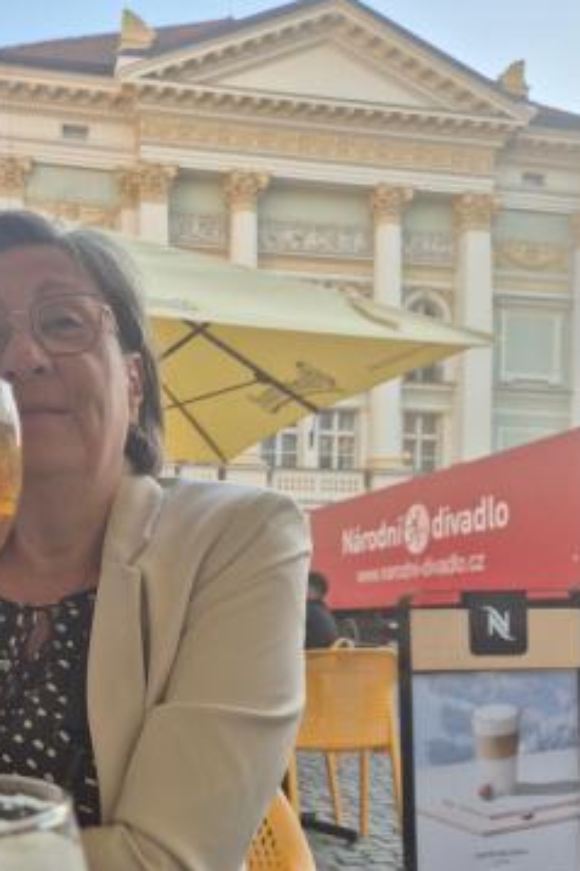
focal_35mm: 40
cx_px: 104
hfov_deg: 32.3
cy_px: 631
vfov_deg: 47.1
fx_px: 968
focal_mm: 5.4
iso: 25
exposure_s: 1/180
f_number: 1.8
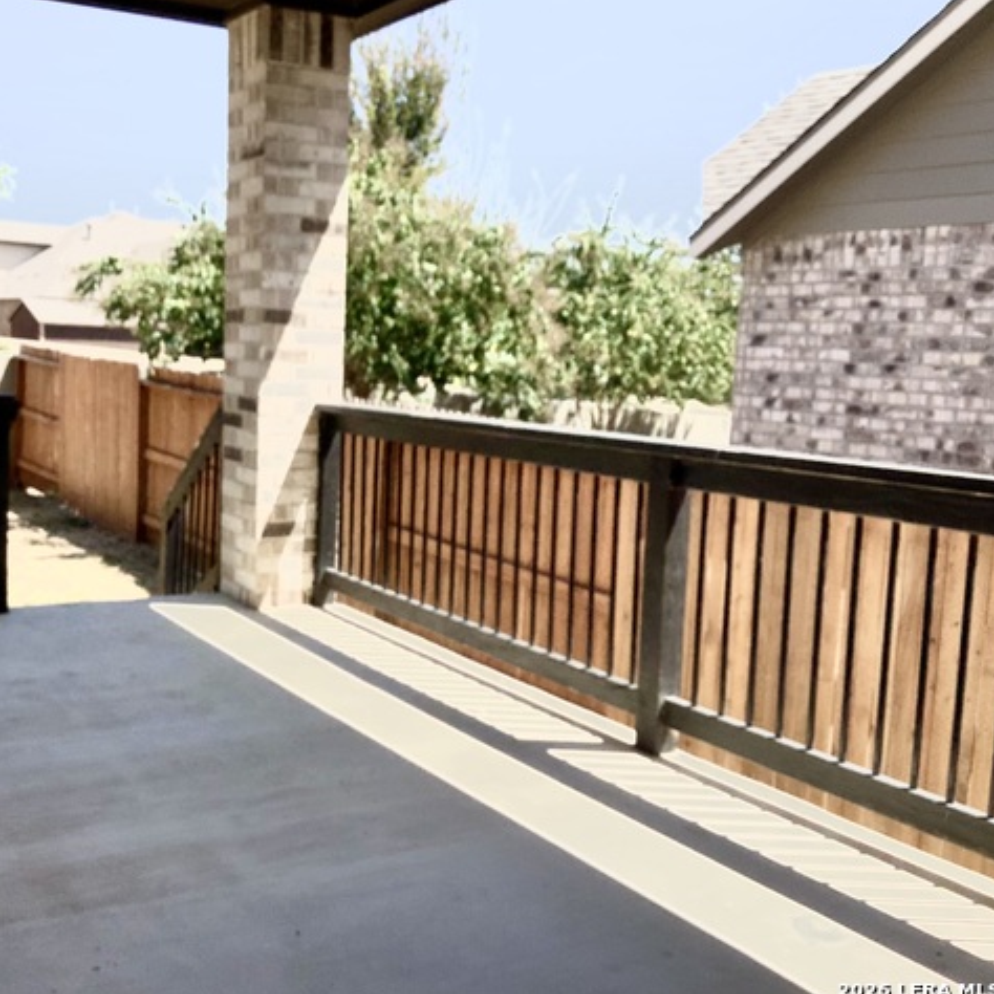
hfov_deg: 44.3
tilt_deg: -6.5
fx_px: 1202
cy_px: 499
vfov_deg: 44.9
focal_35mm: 37
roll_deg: -3.6
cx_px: 333
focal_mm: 3.3
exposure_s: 1/916
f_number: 2.4
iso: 25
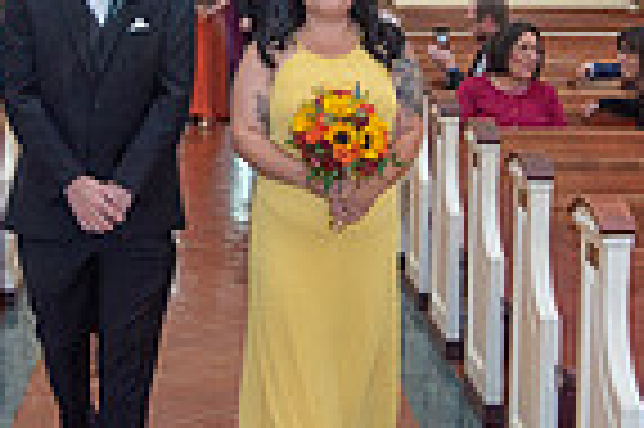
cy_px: 113
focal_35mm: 89
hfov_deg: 22.8
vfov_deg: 15.3
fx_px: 1590
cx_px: 212
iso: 1000
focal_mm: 22
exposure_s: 1/125
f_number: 4
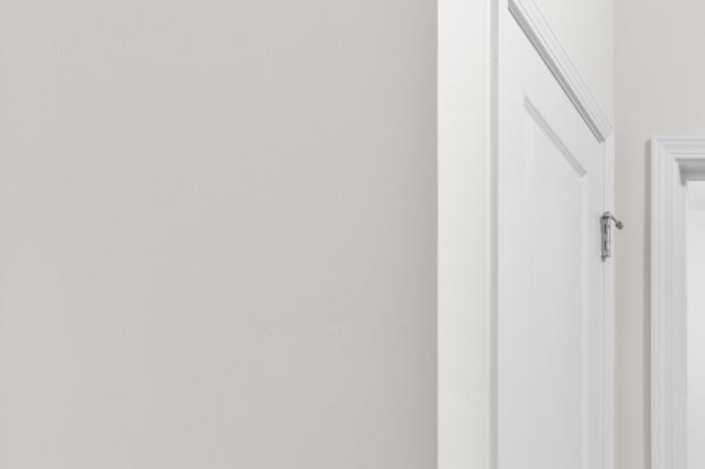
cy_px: 512
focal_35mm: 44
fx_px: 861
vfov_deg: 27.9
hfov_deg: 35.9
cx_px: 824
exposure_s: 1/2
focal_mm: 11.5
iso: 100
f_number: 4.8
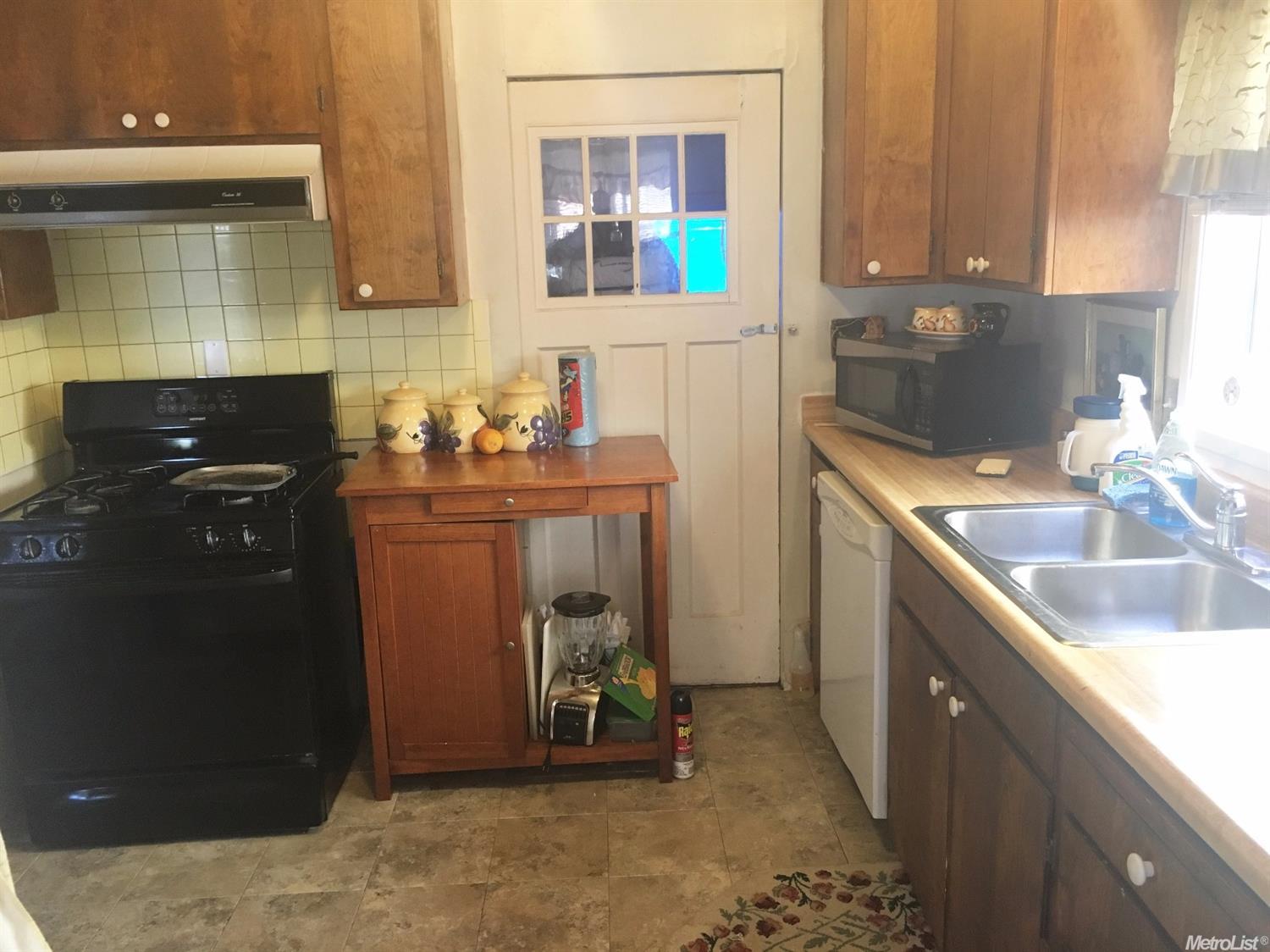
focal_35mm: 29
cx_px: 635
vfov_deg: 48.2
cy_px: 476
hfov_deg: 61.7
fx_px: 1064
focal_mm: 4.15
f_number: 2.2
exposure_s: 1/30
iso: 125
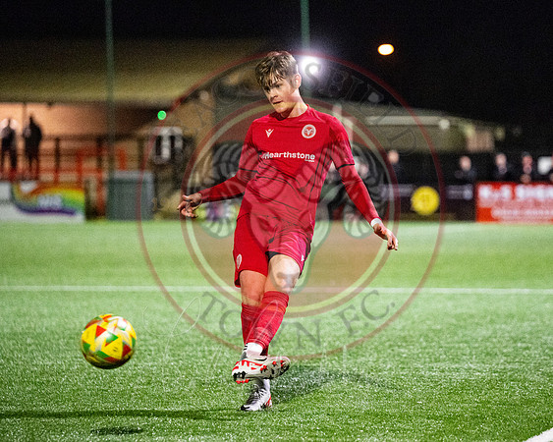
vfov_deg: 7.4
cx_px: 375
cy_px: 229
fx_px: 3434
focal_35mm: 210
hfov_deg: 9.2
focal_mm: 145
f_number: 2.8
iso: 8000
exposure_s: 1/1000
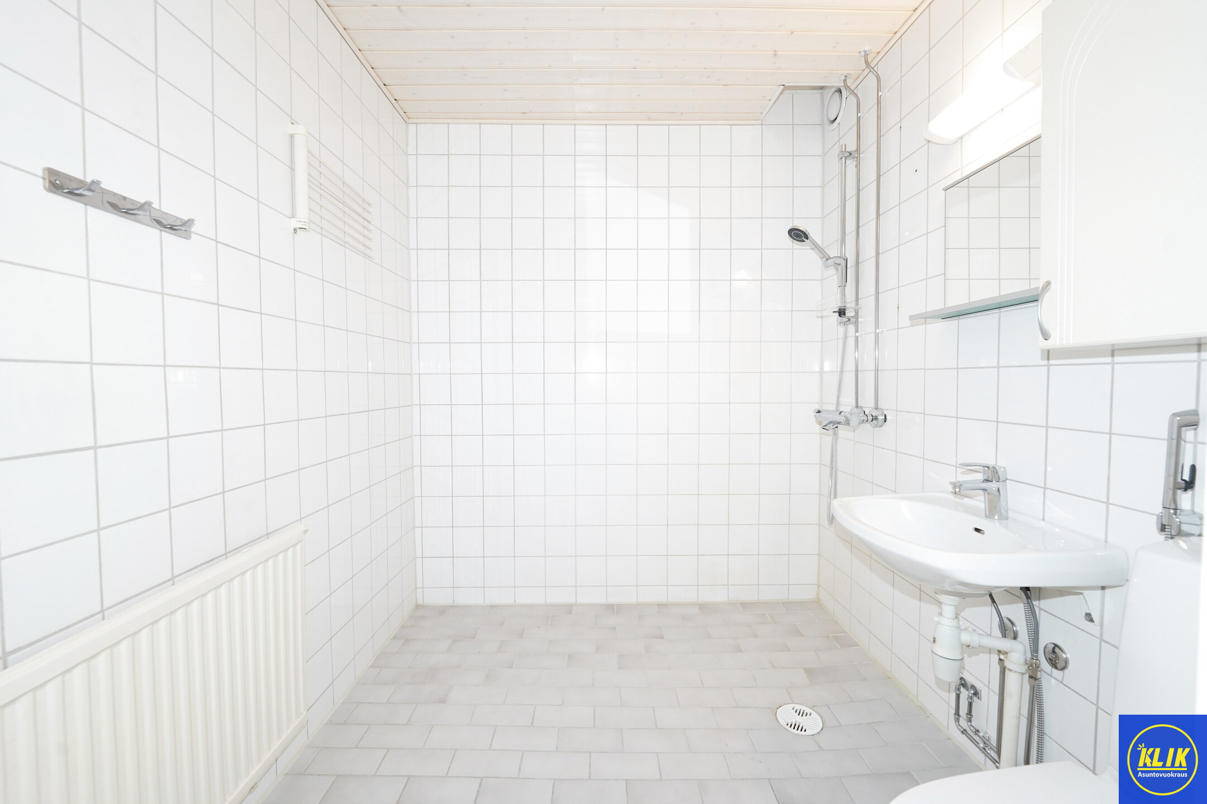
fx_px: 469
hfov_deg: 104.3
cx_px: 604
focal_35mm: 14
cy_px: 402
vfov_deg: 81.2
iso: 800
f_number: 6.3
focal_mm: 14
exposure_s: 1/30
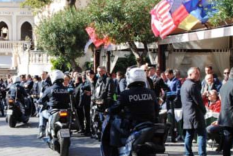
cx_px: 79
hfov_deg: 24.9
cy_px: 118
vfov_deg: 16.8
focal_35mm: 81
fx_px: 525
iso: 200
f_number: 8
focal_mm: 28
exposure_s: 1/250
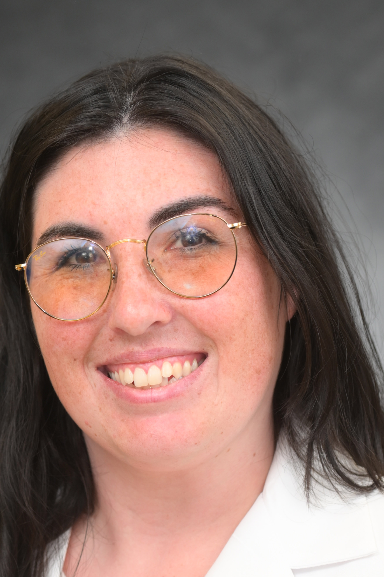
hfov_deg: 8.8
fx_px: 2499
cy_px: 471
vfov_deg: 13.1
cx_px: 171
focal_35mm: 156
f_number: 4
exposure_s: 1/160
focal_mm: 85
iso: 320
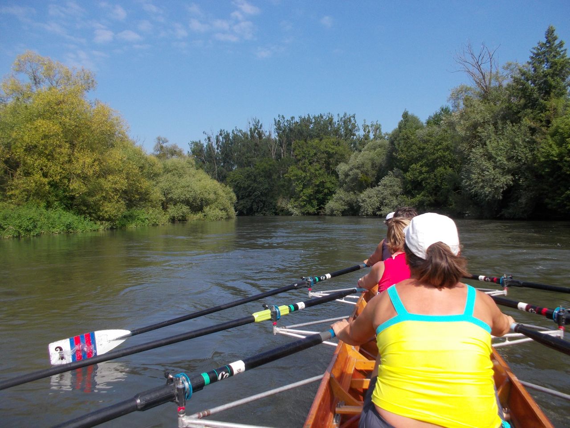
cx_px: 285
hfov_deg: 61.7
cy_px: 214
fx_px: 478
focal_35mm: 29
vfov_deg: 48.2
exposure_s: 1/800
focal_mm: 4.1
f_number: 3.3
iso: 80
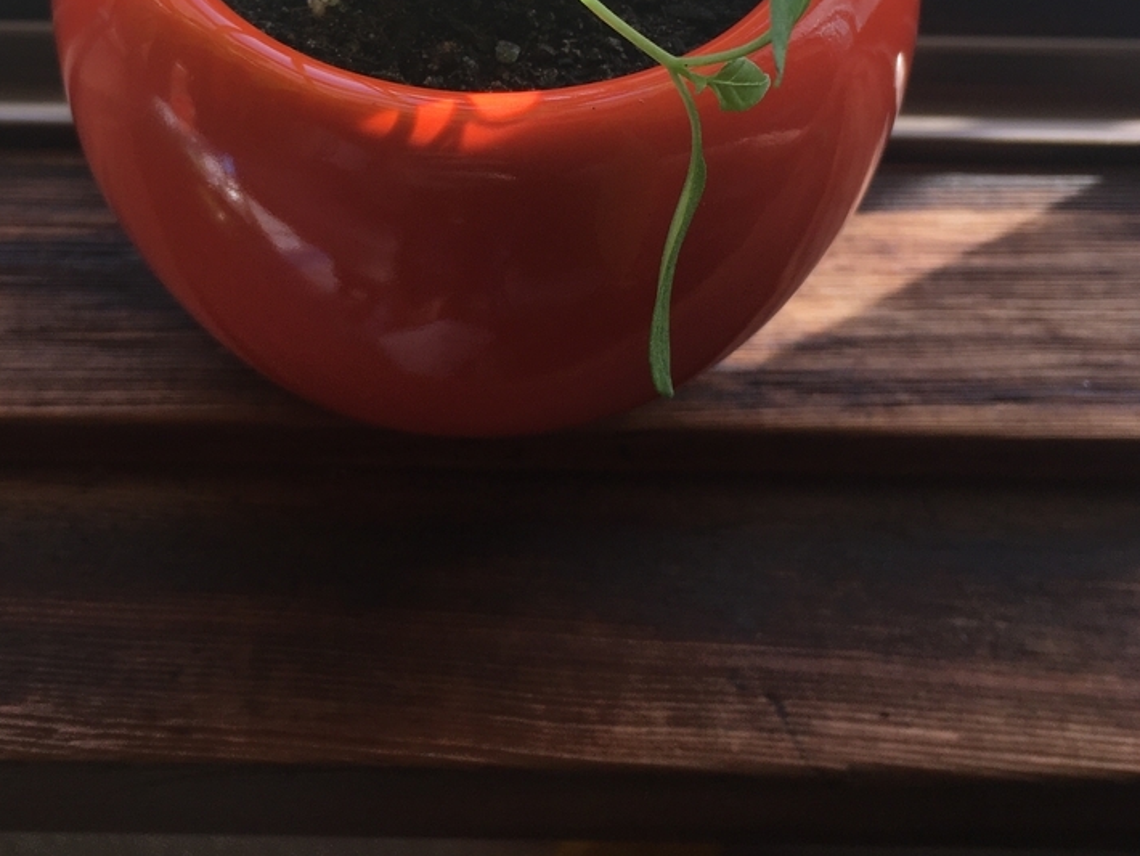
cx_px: 458
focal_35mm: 49
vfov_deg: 28.8
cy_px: 124
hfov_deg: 38.7
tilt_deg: -50.1
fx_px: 1614
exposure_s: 1/161
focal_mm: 4.15
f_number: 2.2
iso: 25
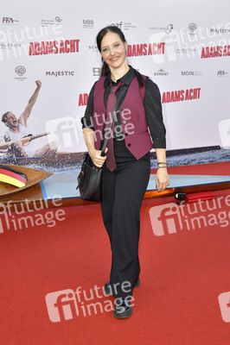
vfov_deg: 50.7
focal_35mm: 38
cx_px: 115
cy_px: 172
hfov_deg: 35.0
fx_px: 365
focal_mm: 38
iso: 1250
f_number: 6.3
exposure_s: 1/250
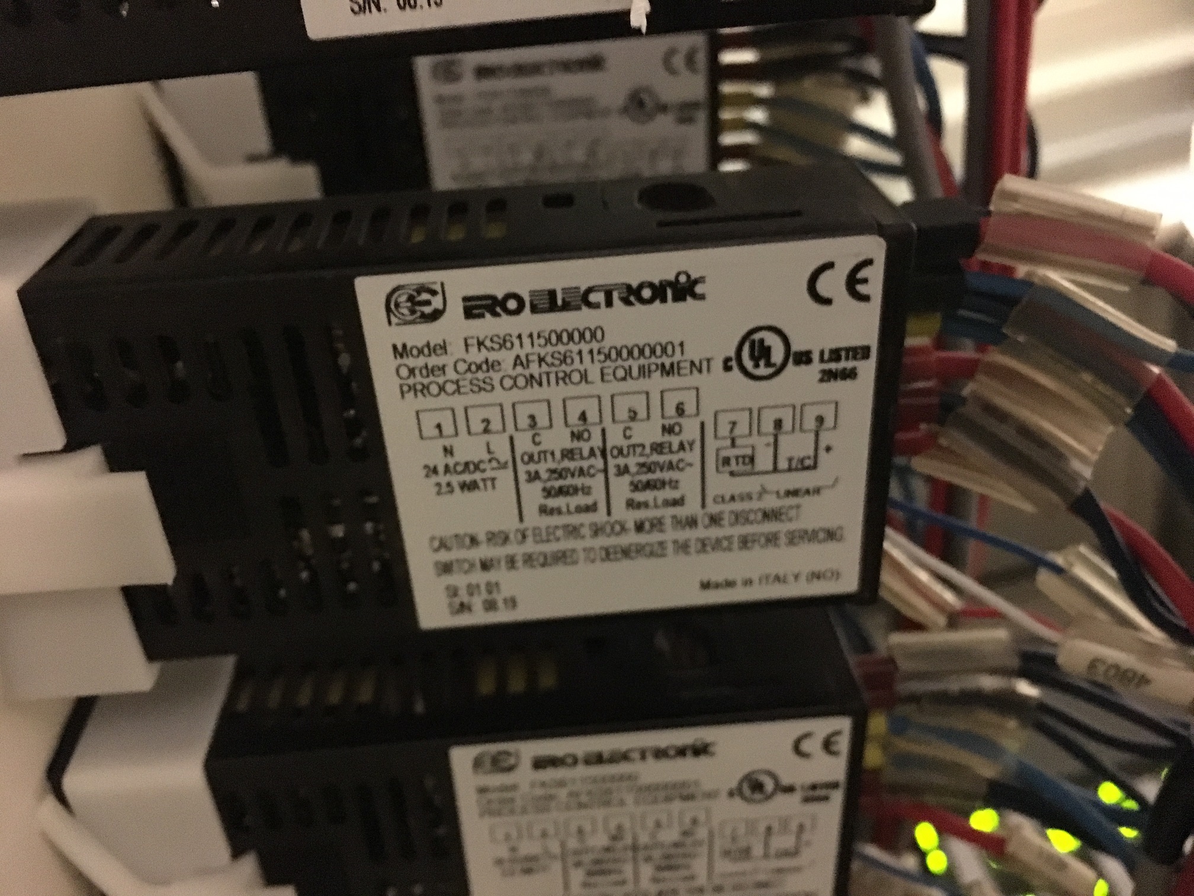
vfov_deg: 48.2
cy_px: 448
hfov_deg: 61.7
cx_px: 597
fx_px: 1000
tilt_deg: +58.9
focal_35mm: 29
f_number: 2.2
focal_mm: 4.15
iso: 1250
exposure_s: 1/17
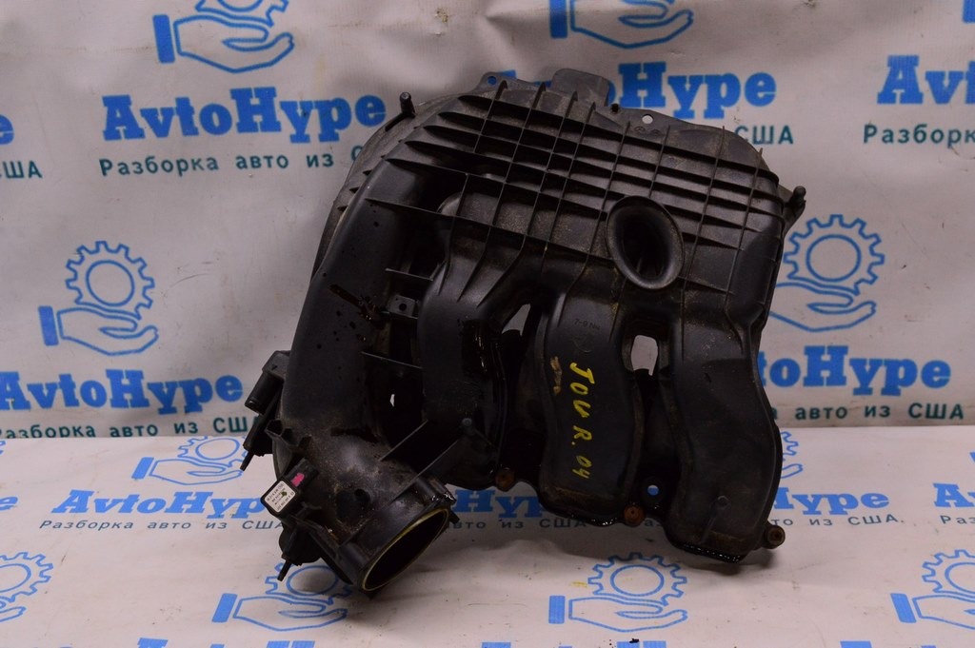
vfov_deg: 29.8
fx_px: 1218
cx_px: 488
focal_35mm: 45
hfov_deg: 43.6
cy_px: 324
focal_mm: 30
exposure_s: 1/125
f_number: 8
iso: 1600
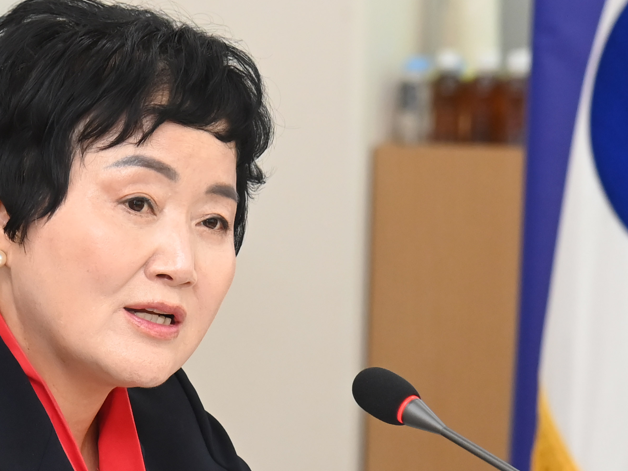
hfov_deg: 7.4
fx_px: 4862
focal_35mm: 268
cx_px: 305
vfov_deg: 5.5
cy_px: 424
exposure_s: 1/250
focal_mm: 120
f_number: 6.3
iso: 2500
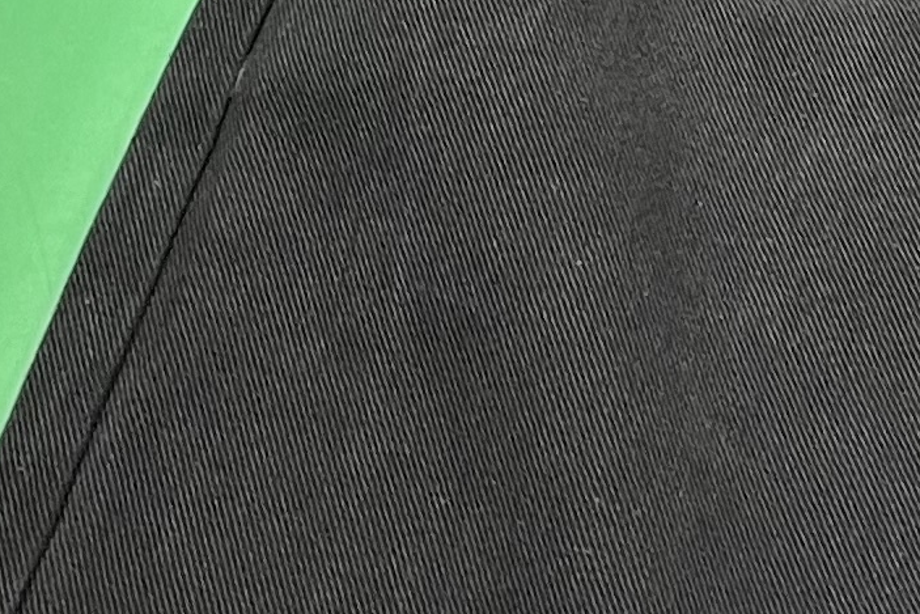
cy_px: -175
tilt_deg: -42.1
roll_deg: +2.1
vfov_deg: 8.7
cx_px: 1368
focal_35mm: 155
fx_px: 3962
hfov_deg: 12.6
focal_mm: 4.2
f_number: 1.6
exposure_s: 1/50
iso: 64
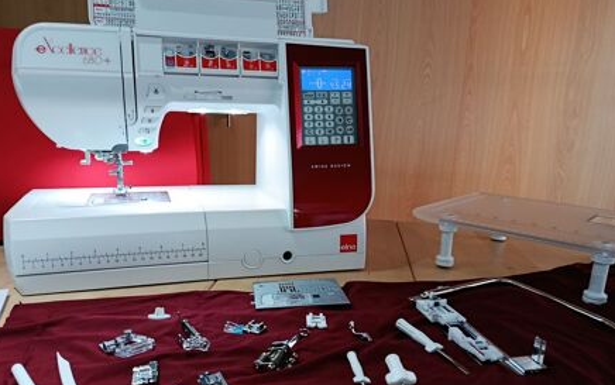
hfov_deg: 66.4
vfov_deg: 44.4
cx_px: 285
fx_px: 470
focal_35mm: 28
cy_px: 224
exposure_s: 1/50
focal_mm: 5.24
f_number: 1.7
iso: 870
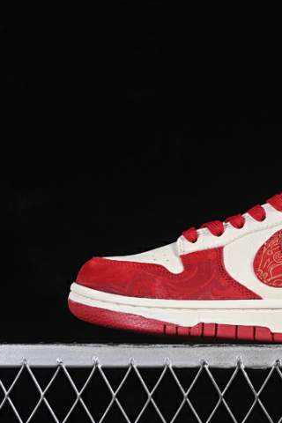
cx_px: 279
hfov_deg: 11.9
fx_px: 1339
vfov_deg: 17.9
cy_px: 212
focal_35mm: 114
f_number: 8
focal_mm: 50
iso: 160
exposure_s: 1/80
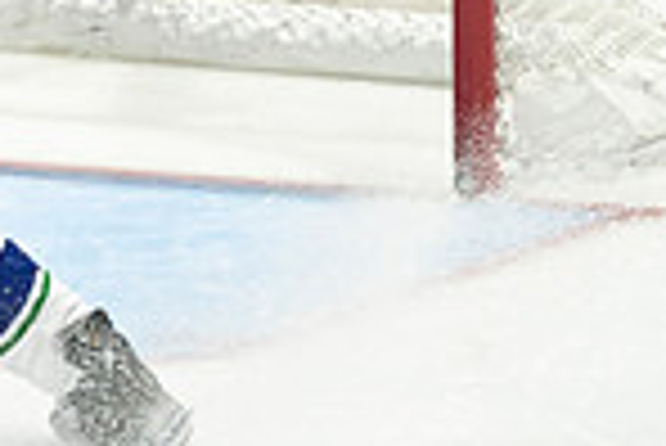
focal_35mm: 2678
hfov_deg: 0.8
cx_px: -226
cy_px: -322
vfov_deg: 0.5
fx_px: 49591
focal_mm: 600
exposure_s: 1/640
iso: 1600
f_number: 4
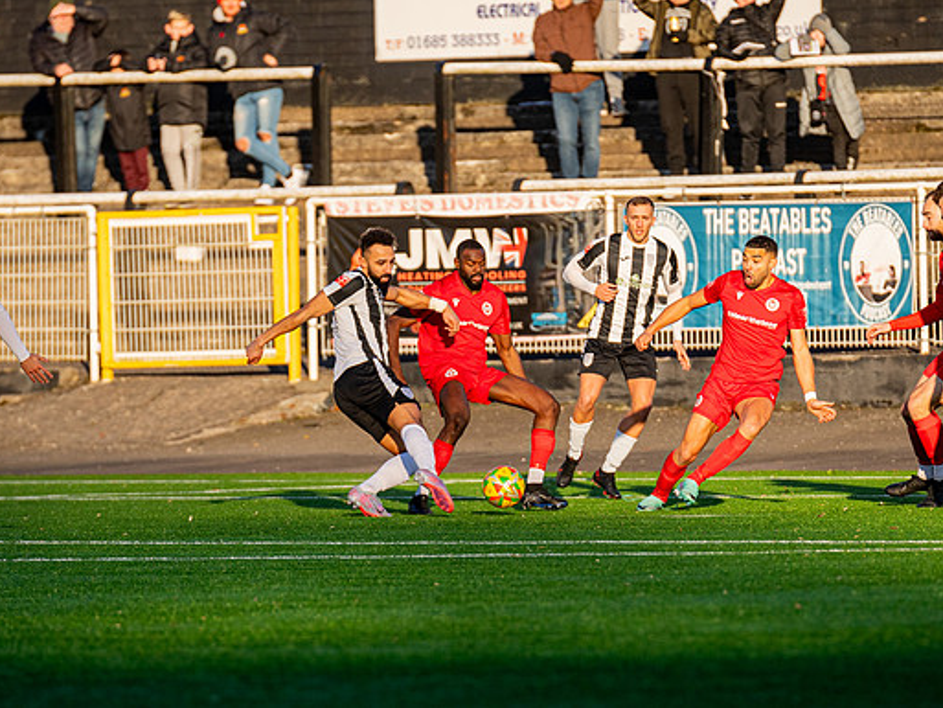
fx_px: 13324
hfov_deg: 4.1
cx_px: 478
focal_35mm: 489
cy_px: 354
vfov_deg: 3.0
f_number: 4
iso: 400
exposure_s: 1/2500
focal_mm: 300
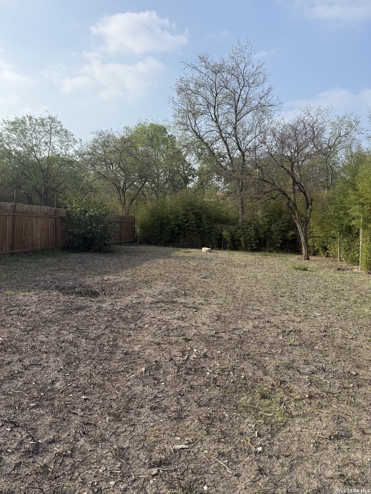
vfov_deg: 71.6
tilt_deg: -3.8
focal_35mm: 24
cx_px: 186
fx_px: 343
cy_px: 247
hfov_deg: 56.8
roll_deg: +1.1
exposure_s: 1/3021
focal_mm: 6.76
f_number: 1.78
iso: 80
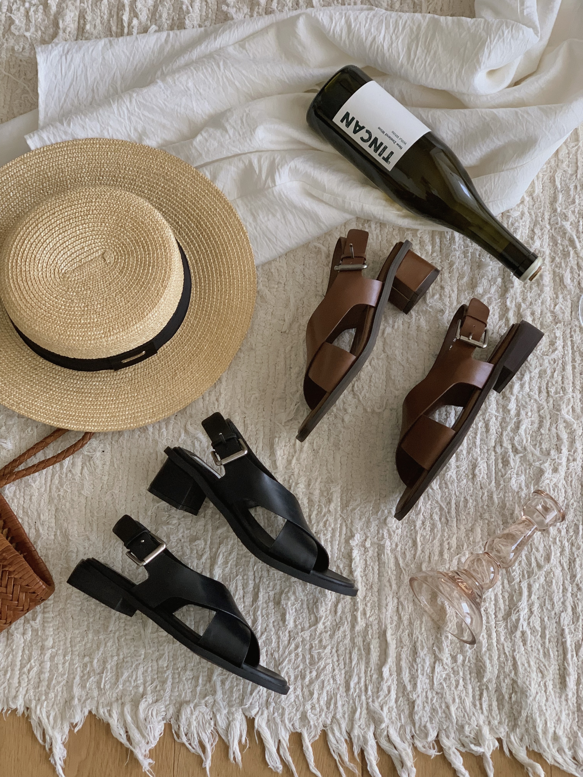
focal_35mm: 52
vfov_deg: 36.8
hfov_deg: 28.0
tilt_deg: -78.5
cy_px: 388
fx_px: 1168
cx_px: 292
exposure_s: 1/69
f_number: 2.4
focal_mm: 6
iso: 125
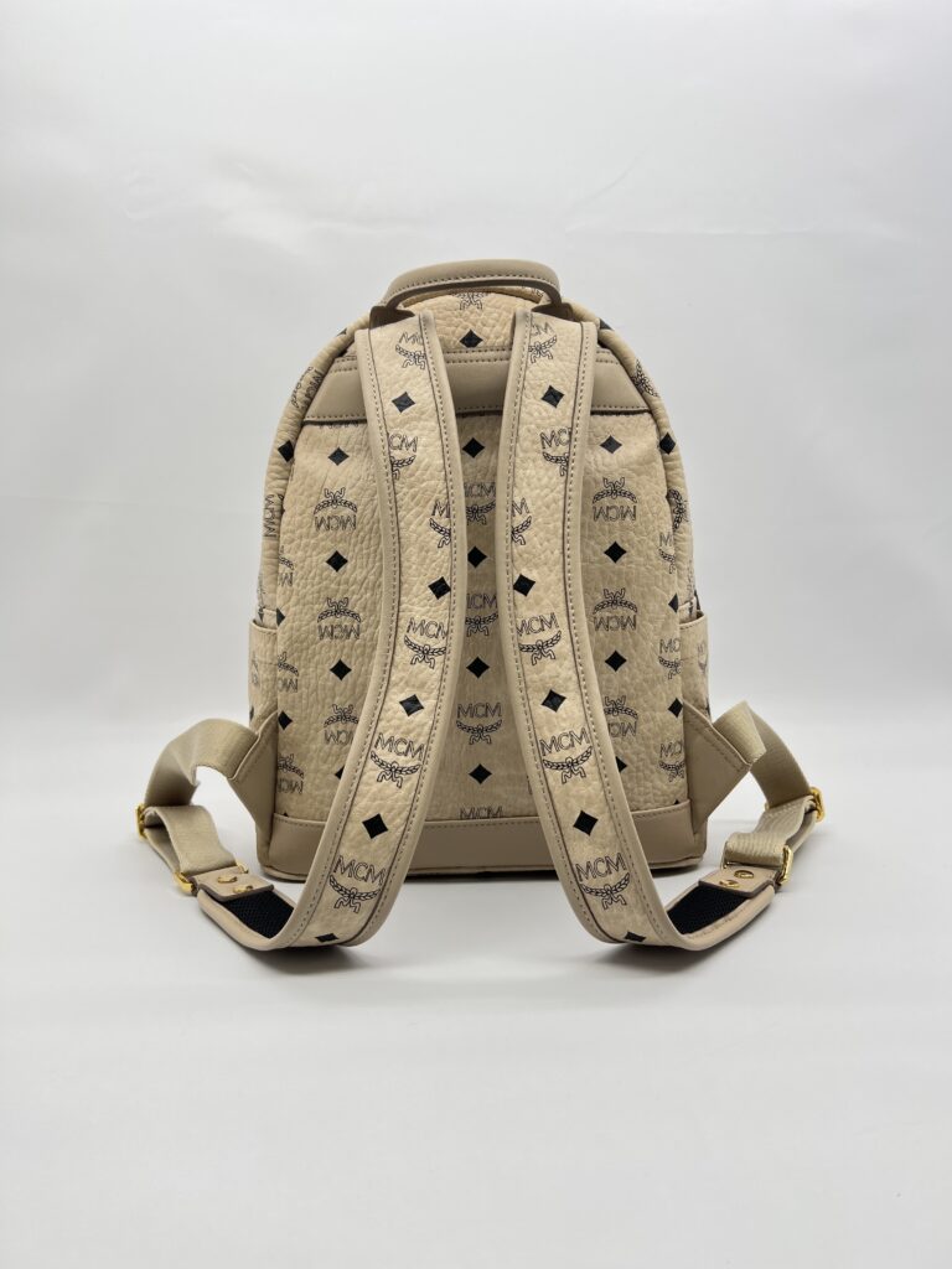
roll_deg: +0.2
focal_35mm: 26
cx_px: 476
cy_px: 634
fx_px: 953
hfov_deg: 53.1
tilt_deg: -6.2
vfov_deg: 67.3
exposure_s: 1/132
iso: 32
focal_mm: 5.7
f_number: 1.5
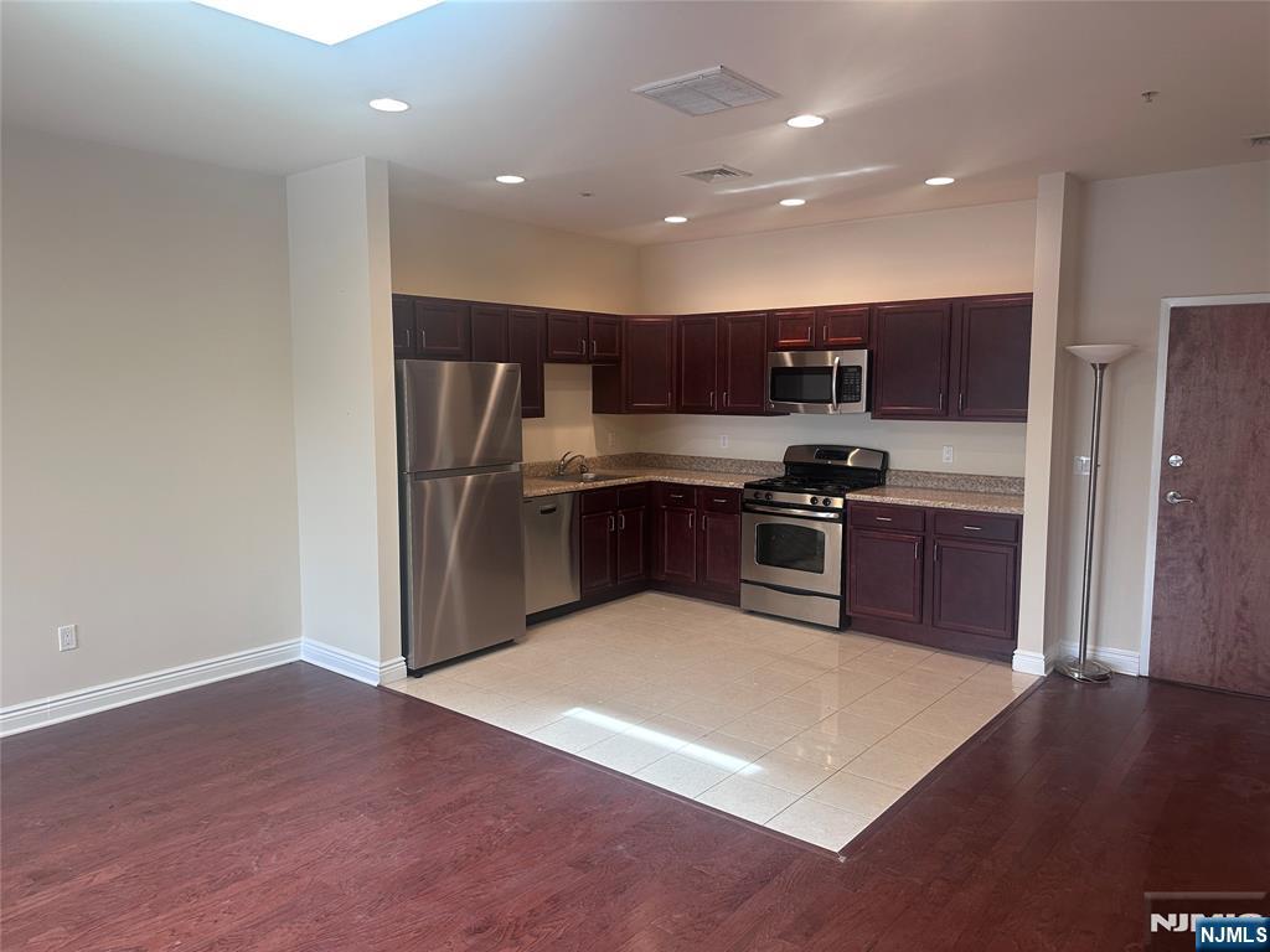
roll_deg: -0.7
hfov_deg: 71.6
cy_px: 476
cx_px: 635
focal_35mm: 24
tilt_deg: -5.6
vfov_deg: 56.8
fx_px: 881
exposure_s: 1/120
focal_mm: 6.86
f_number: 1.78
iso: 160
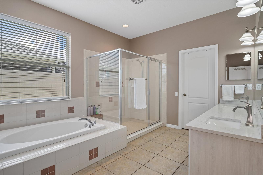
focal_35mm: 18
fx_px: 131
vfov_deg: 67.4
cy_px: 88
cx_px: 132
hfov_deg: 90.0
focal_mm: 18
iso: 320
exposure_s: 1/3
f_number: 8
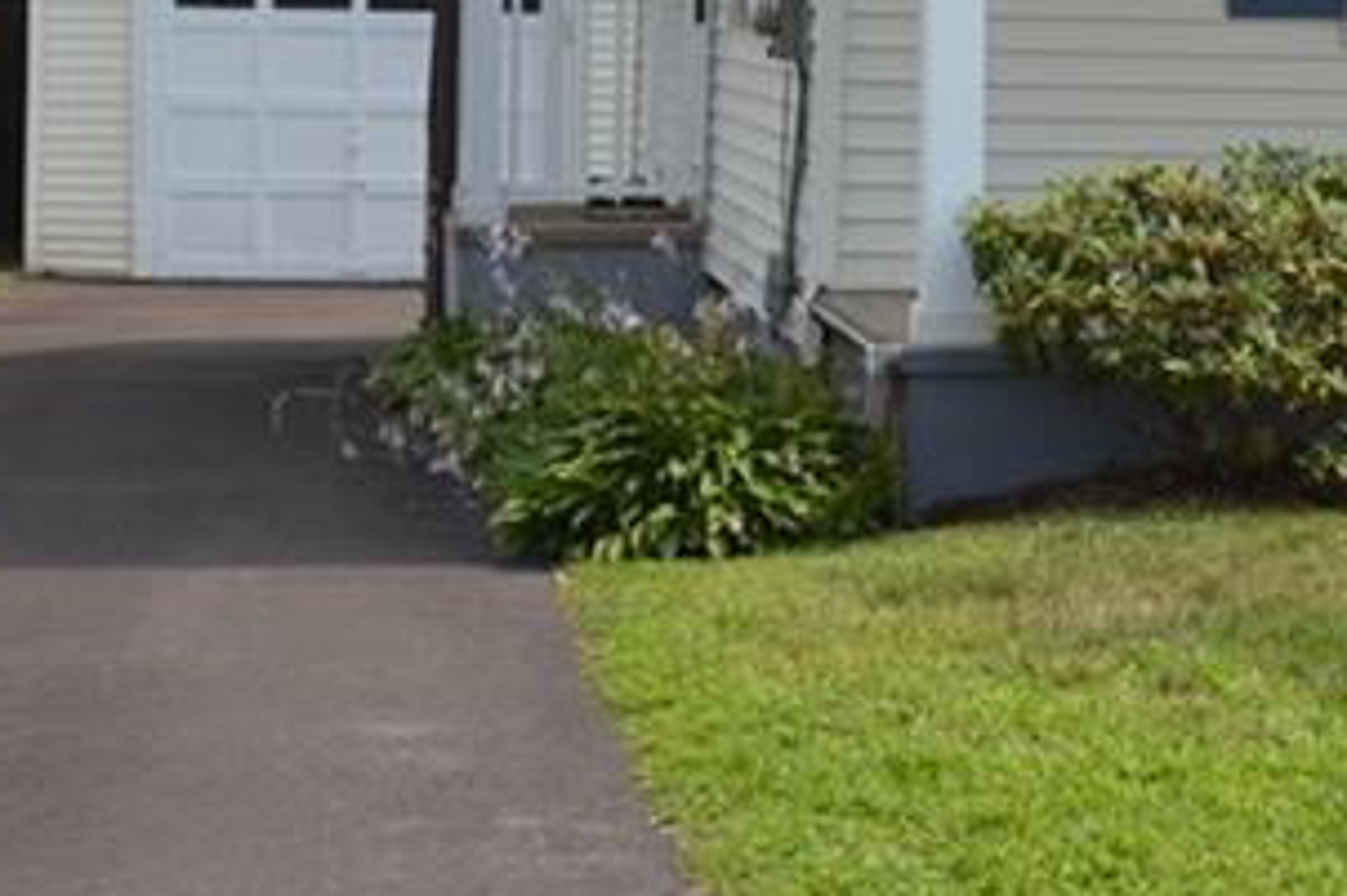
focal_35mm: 112
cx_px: 1365
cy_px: -134
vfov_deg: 12.0
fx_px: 4188
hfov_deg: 17.8
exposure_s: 1/200
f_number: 7.1
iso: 100
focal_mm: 22
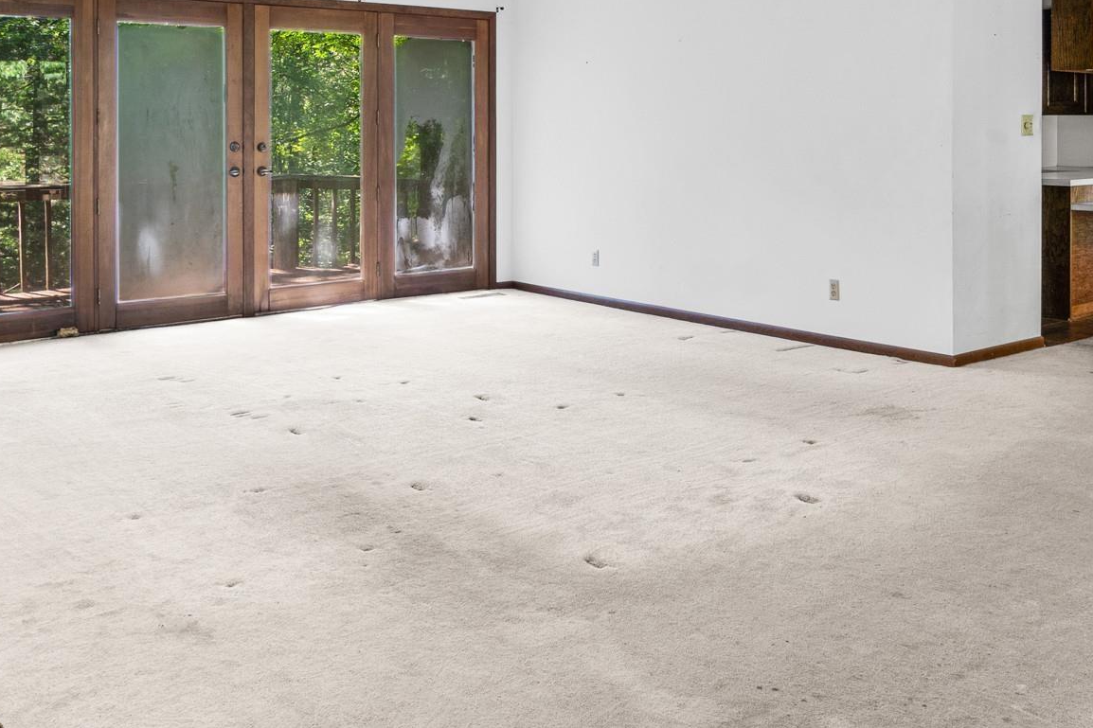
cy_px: 133
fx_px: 1184
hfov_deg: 49.2
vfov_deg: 33.1
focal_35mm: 39
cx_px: 672
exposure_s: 1.3
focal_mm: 12
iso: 250
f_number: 9
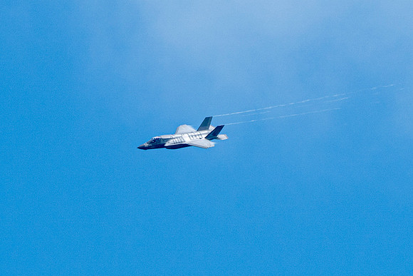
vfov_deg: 1.2
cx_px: 192
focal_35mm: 1130
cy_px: 107
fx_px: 12964
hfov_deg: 1.8
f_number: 10
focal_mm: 400
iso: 640
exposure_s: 1/1250
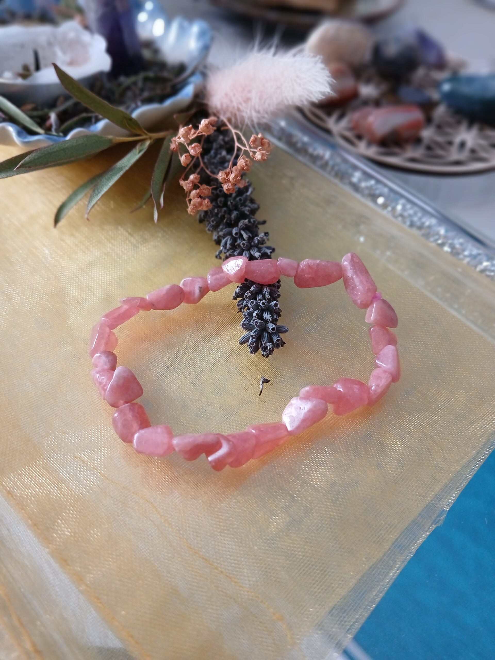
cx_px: 248
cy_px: 330
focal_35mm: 26
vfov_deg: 67.3
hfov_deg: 53.1
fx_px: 496
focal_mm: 3.98
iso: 250
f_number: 1.8
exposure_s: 1/50
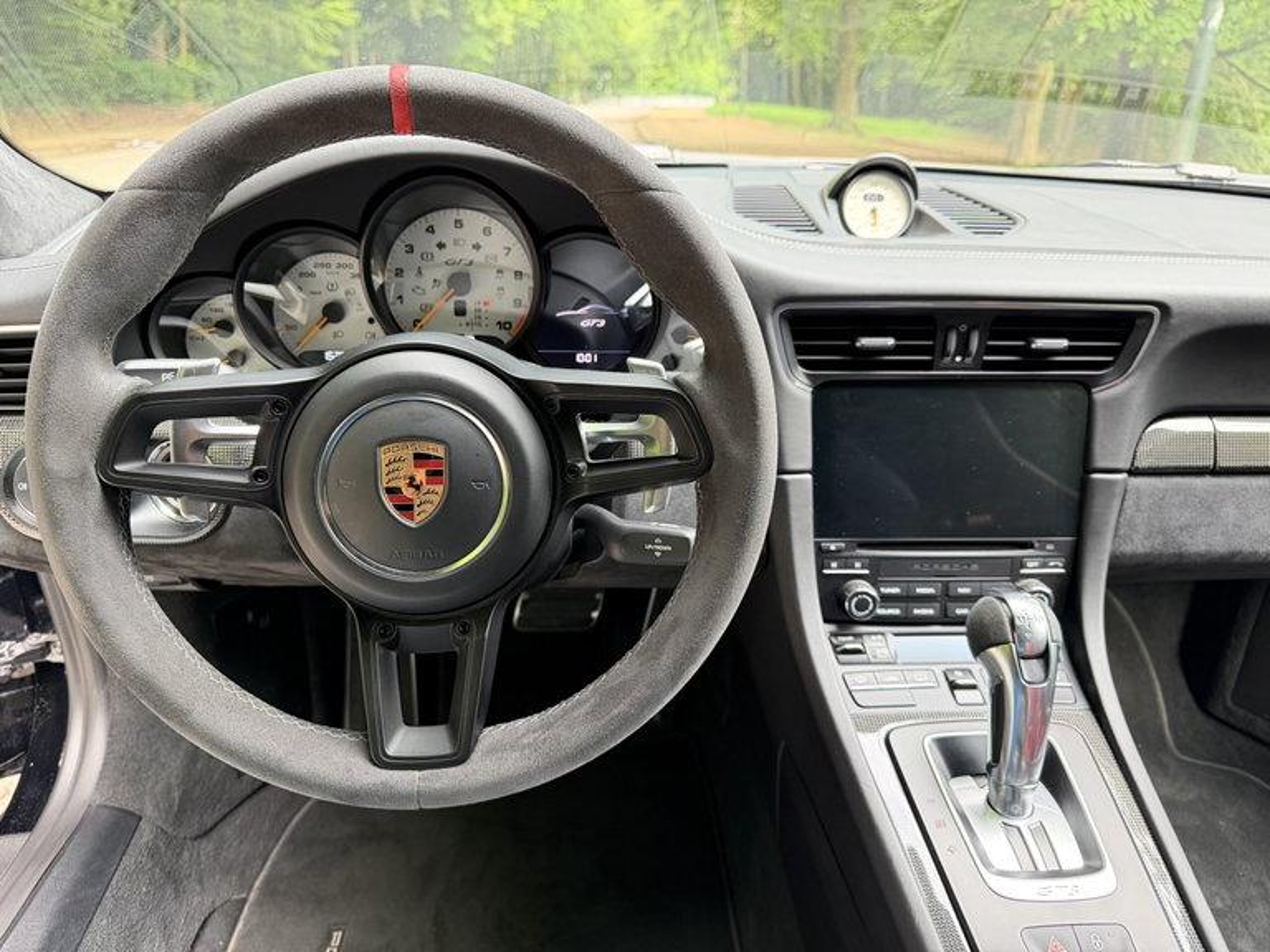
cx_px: 635
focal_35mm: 24
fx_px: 881
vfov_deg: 56.8
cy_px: 476
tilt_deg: -23.8
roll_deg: +0.8
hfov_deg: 71.6
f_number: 1.78
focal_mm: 6.76
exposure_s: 1/60
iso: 400
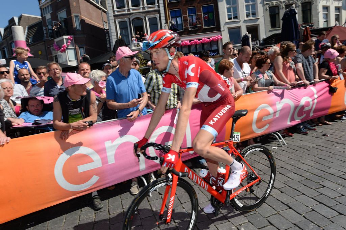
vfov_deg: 53.1
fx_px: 230
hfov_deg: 73.8
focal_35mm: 24
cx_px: 173
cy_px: 115
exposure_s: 1/200
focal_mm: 24
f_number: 14
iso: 200
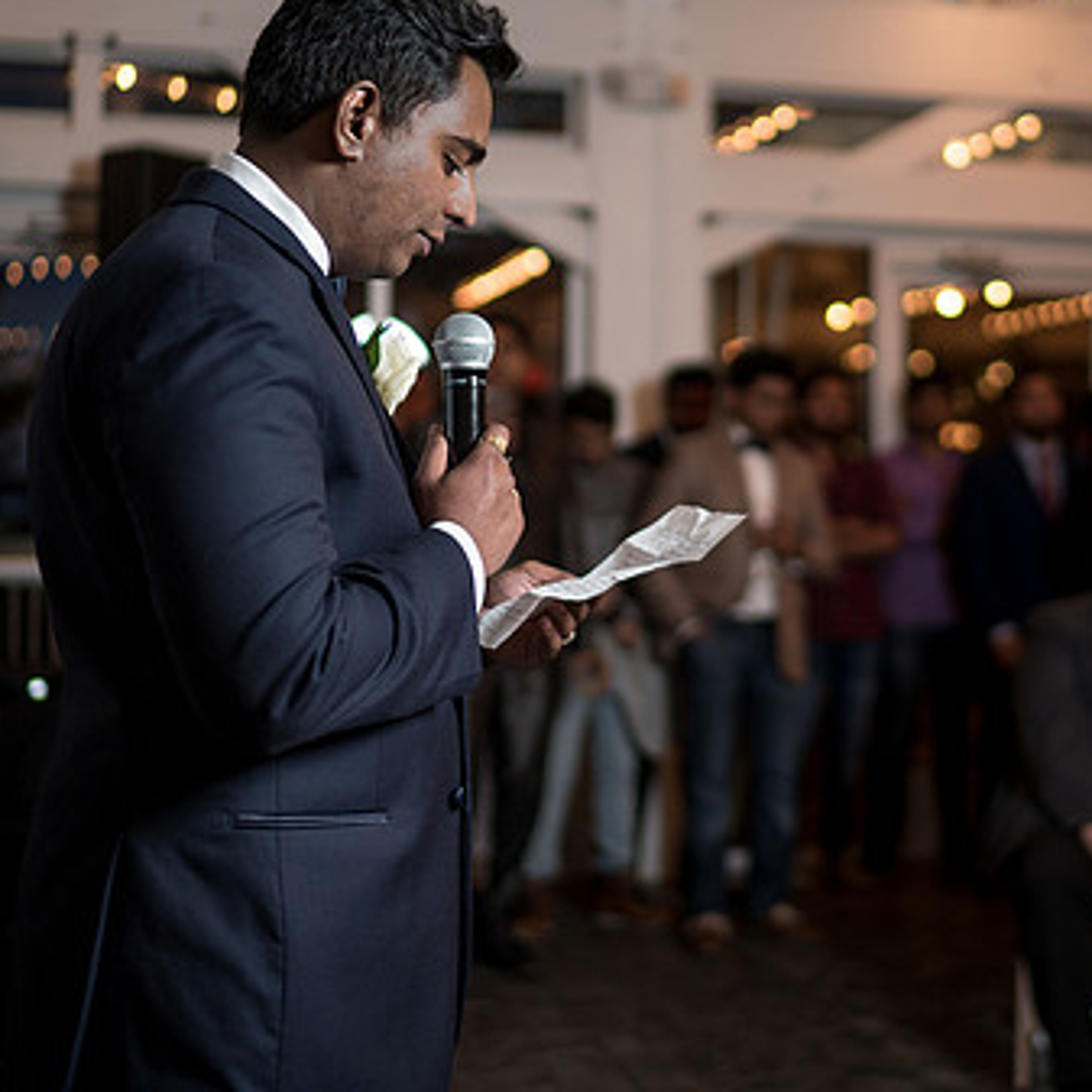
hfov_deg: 27.8
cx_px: 797
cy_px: 381
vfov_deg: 28.0
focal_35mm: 61
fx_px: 2177
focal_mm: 35
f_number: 1.4
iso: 250
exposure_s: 1/200
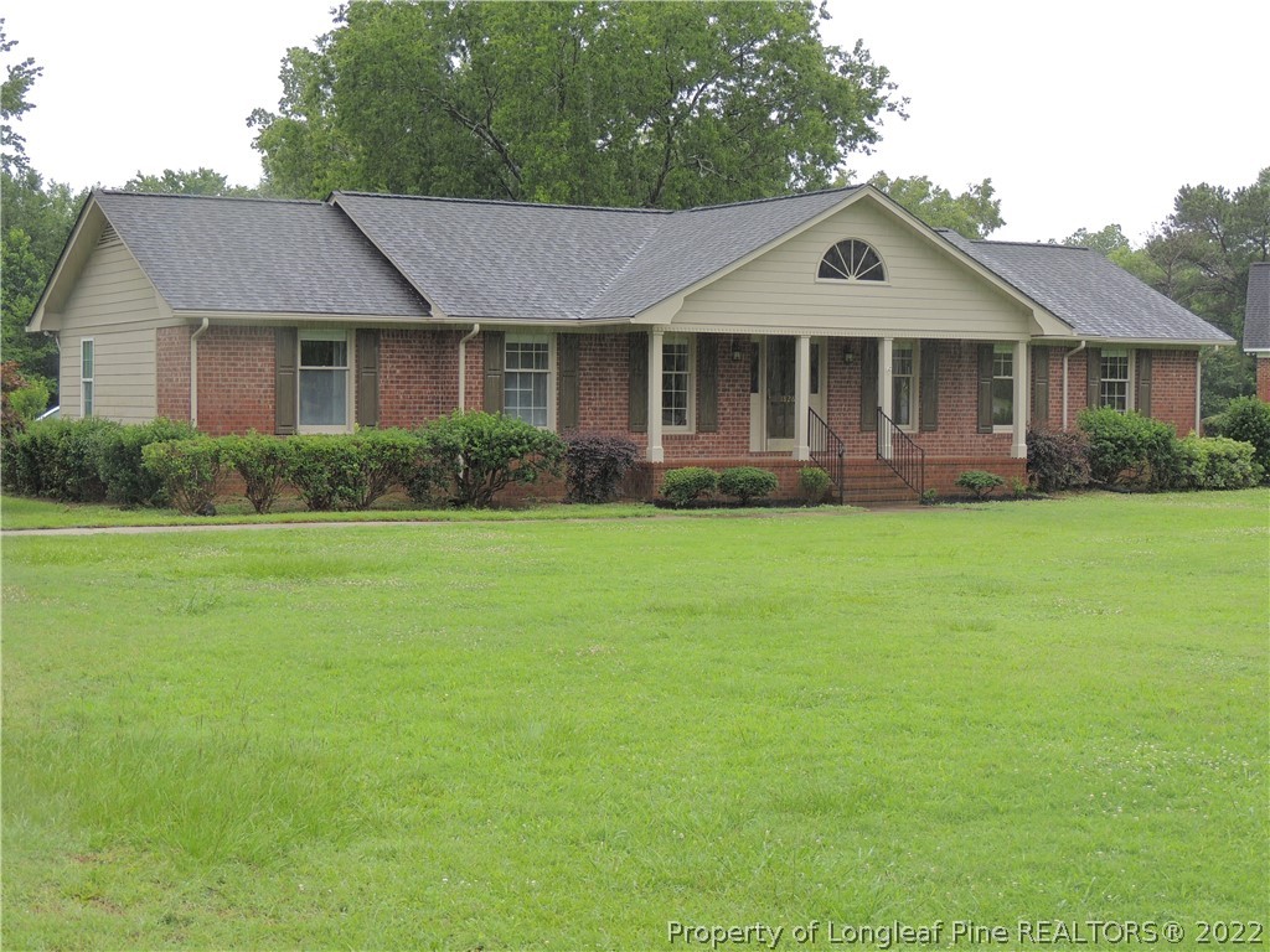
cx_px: 635
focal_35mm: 55
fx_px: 2018
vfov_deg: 26.6
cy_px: 476
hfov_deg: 34.9
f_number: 3.7
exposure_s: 1/100
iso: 100
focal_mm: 9.8
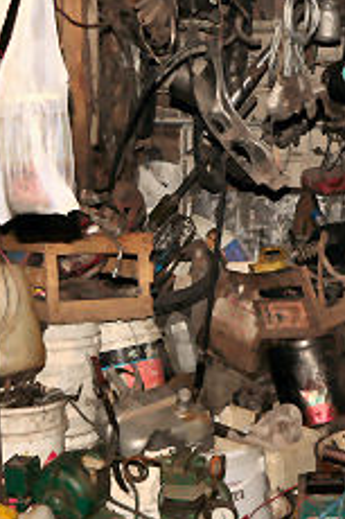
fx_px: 821
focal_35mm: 57
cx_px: 331
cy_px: 234
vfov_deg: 35.0
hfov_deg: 22.9
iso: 100
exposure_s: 1/60
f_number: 2.8
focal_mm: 6
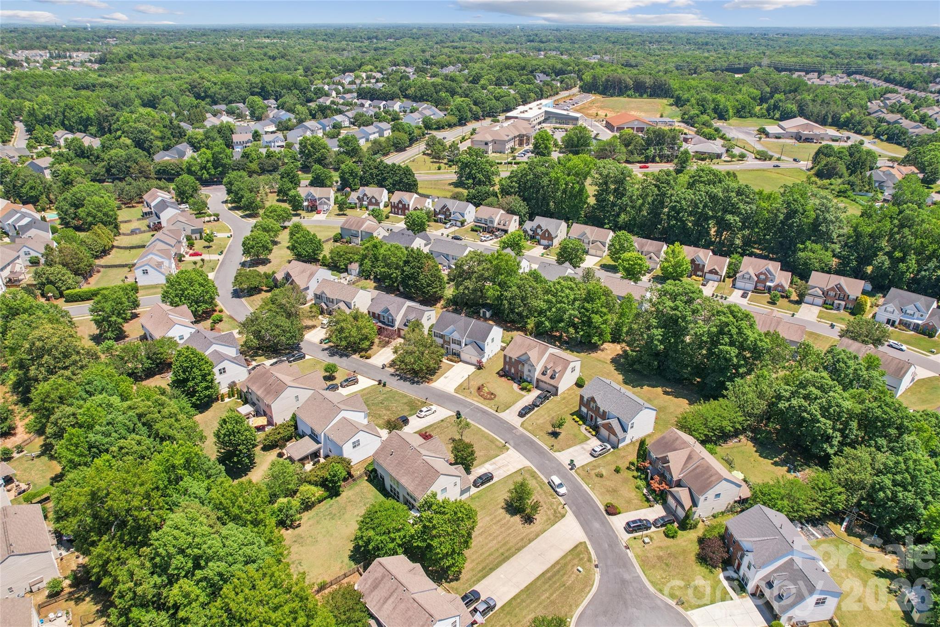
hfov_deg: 78.6
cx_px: 470
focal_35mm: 22
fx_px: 574
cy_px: 314
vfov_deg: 57.2
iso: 120
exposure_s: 1/200
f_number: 2.8
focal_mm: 8.4
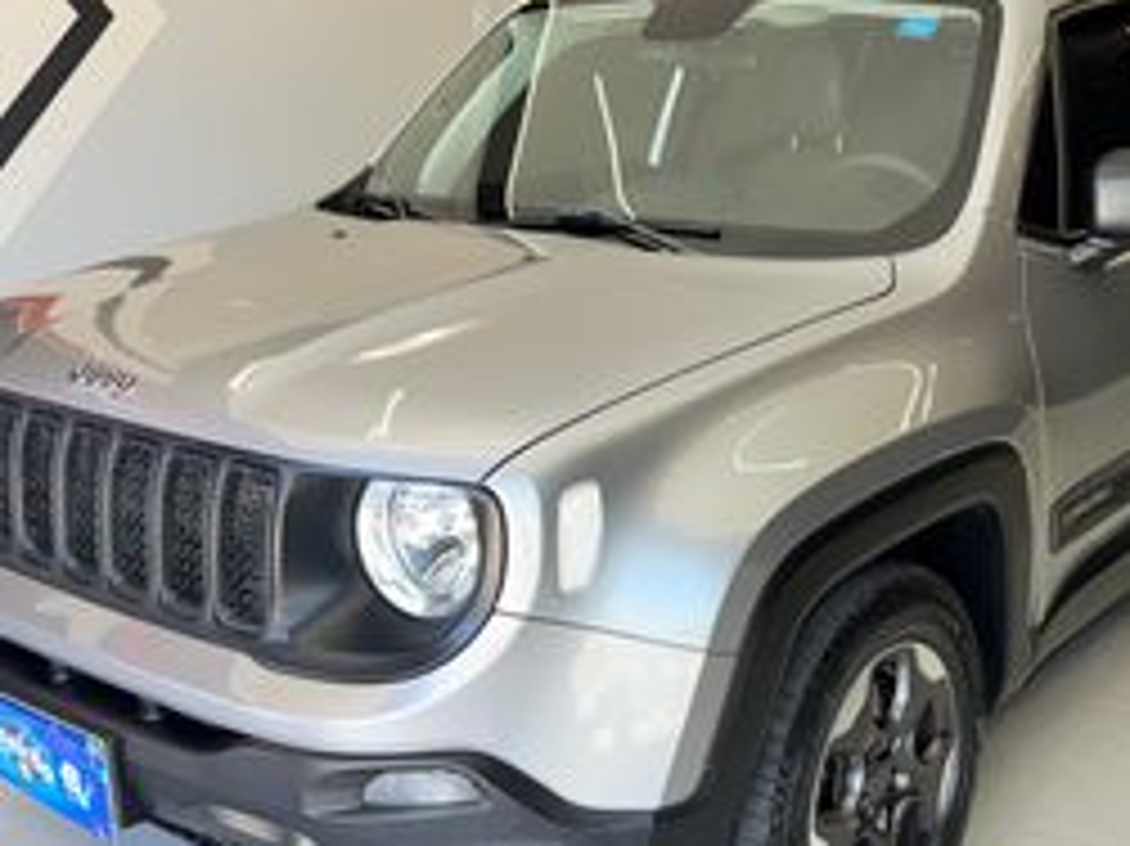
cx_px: 698
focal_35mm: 45
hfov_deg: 41.8
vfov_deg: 32.2
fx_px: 1468
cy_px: 410
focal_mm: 6.76
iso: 64
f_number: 1.78
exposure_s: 1/120
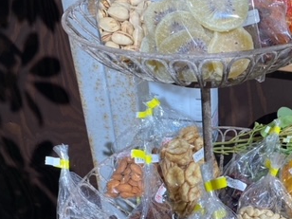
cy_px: 127
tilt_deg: -35.1
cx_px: 217
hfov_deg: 34.8
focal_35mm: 54
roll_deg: -0.7
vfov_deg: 27.0
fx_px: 456
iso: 100
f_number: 1.8
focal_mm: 4.25
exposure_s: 1/120
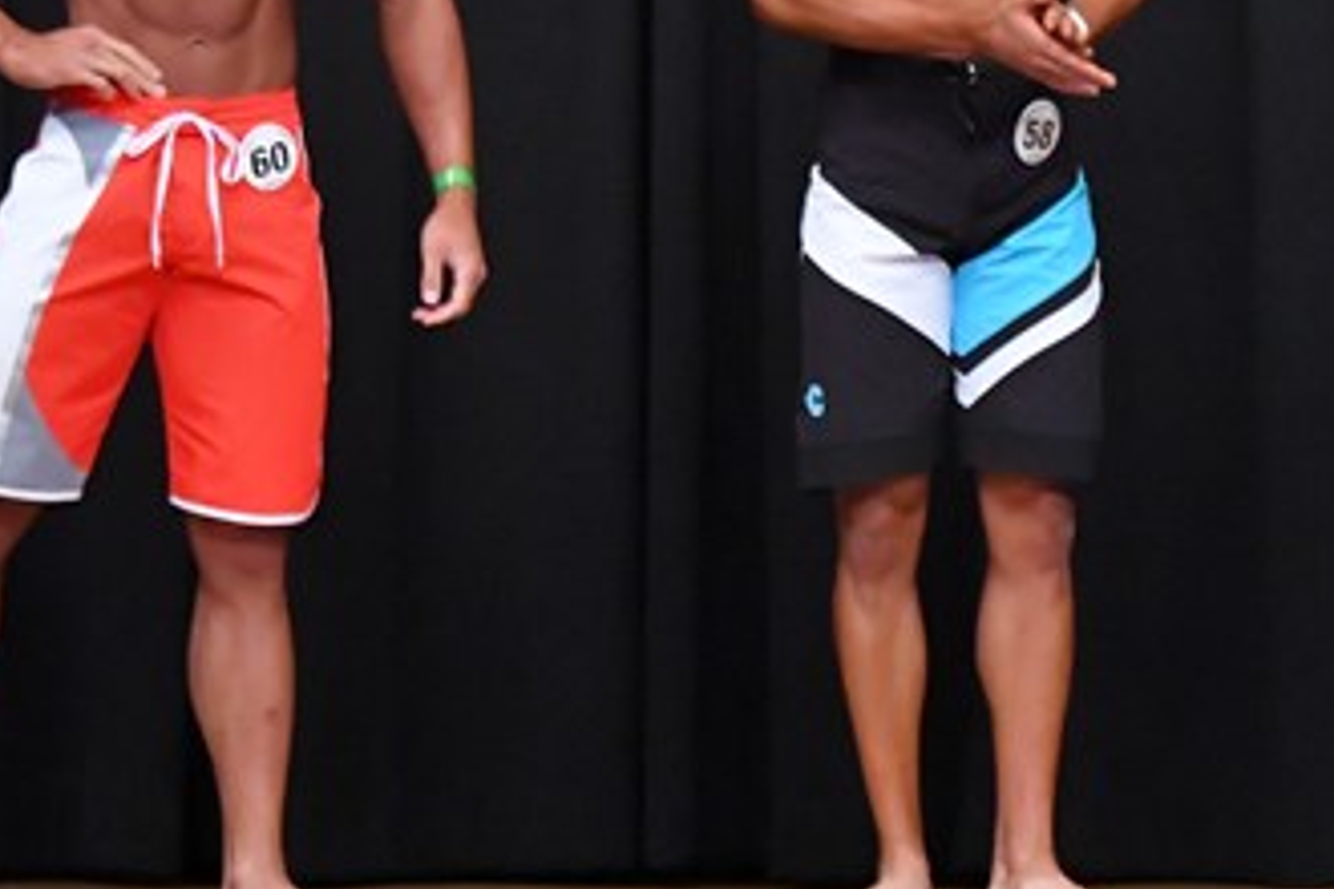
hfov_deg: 4.0
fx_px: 18860
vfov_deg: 2.7
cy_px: 222
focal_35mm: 509
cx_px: 1199
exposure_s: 1/400
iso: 8000
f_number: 5.6
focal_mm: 145
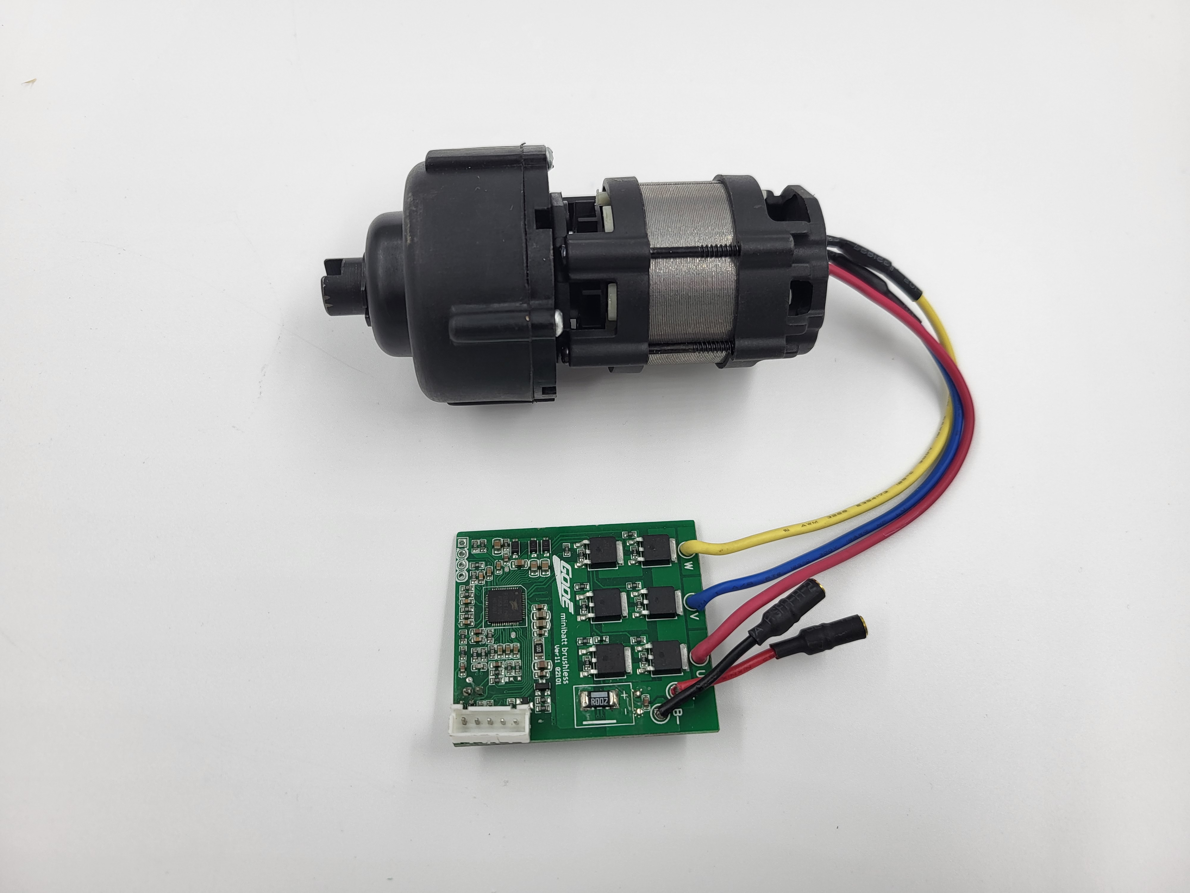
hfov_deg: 67.3
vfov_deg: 53.1
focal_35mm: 26
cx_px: 595
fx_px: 894
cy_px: 446
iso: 40
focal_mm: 5.4
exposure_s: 1/192
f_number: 1.8
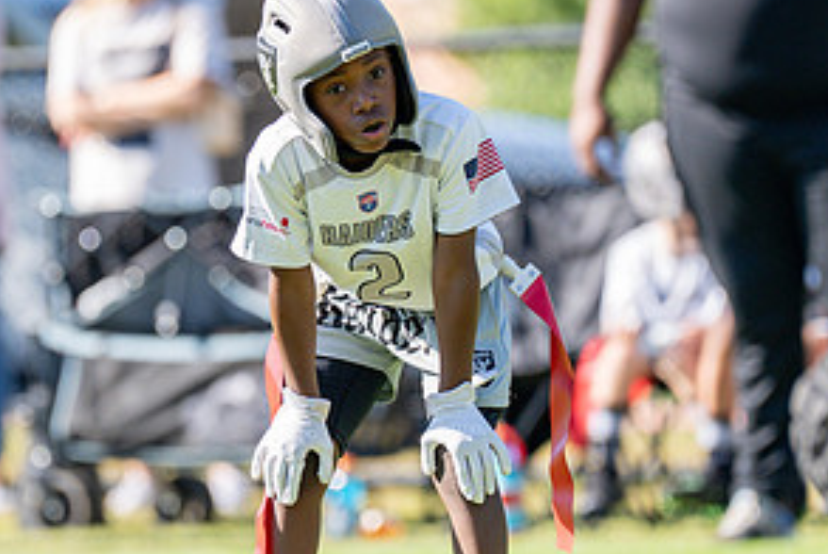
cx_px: 344
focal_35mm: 616
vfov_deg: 2.2
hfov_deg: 3.3
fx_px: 14182
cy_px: 284
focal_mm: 200
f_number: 2.8
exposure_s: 1/2000
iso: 250
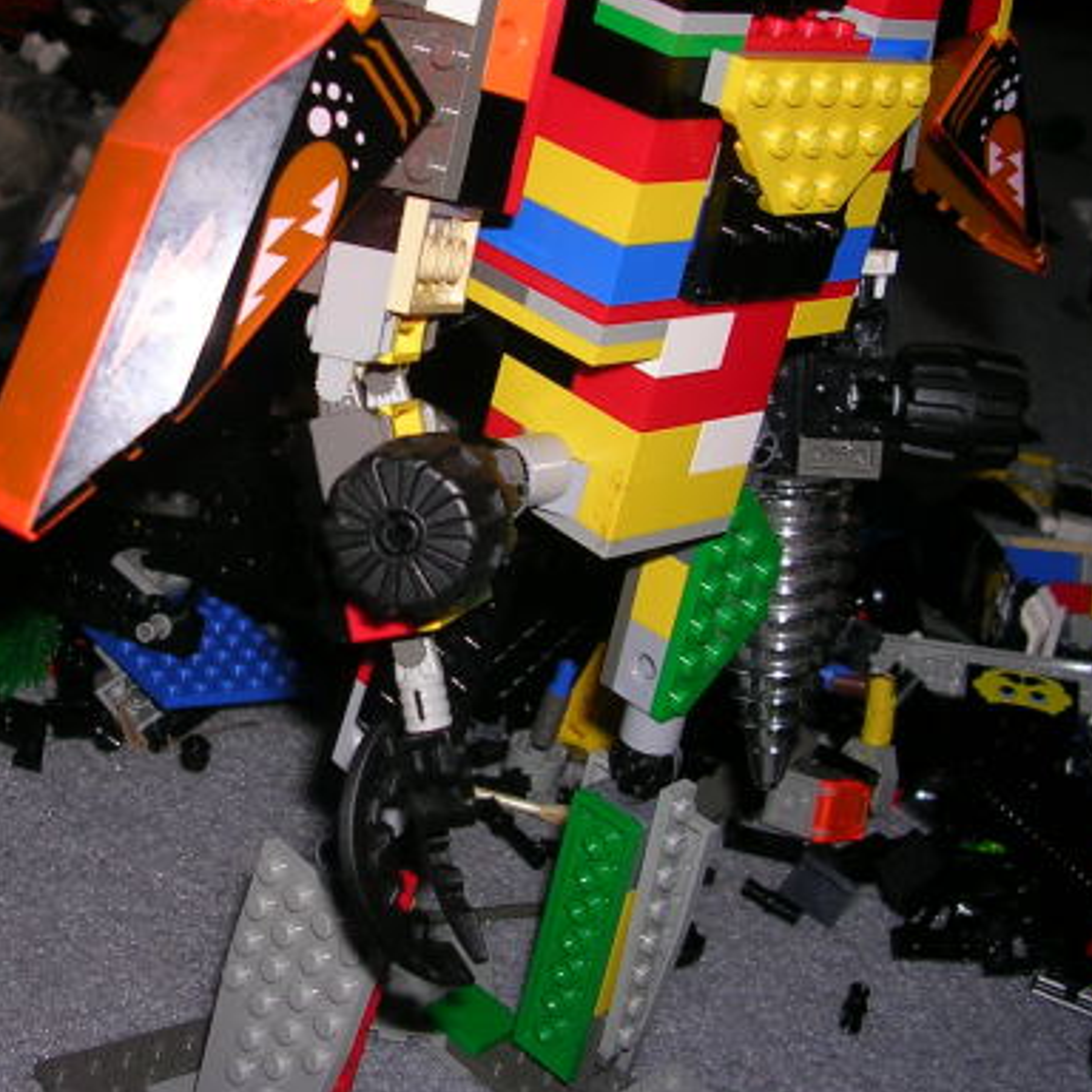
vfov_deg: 30.5
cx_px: 358
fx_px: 1999
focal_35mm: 56
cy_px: 461
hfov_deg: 30.3
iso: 50
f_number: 2.8
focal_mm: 5.8
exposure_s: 1/60.1
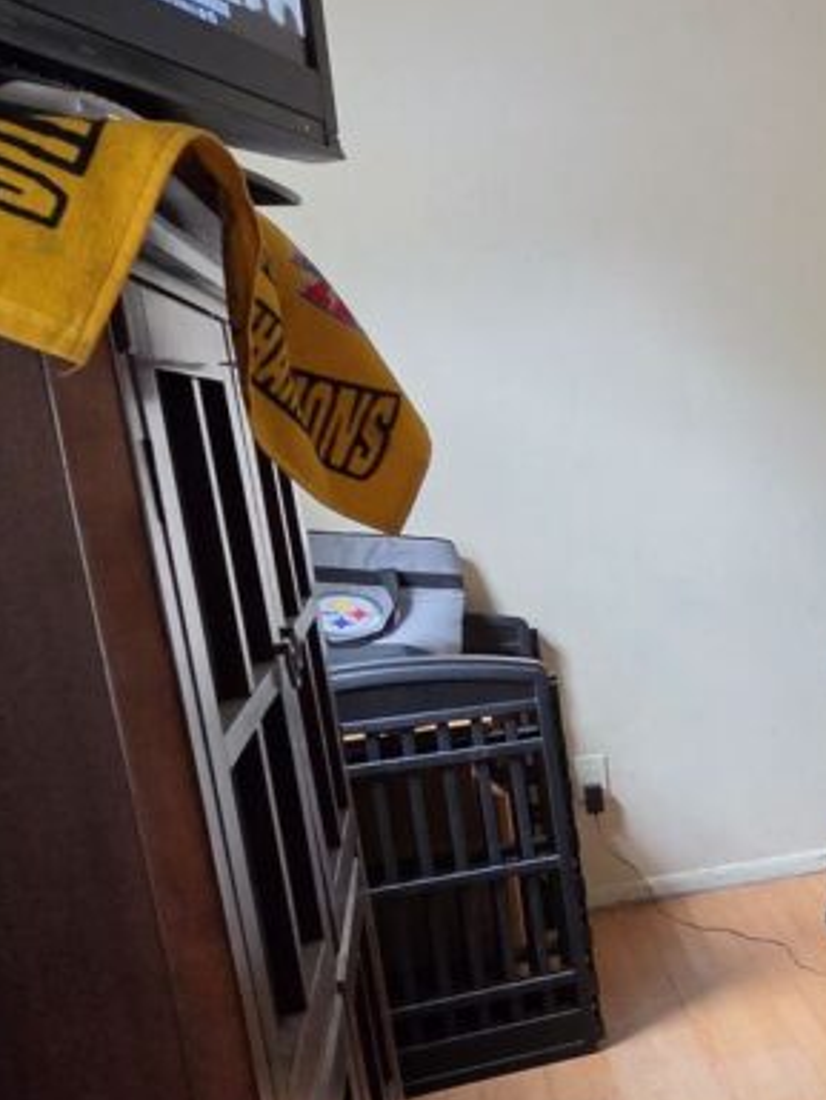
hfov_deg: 32.5
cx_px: 1000
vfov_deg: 50.8
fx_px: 1145
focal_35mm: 36
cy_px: 690
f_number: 2.2
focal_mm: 2.2
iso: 320
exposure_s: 1/52
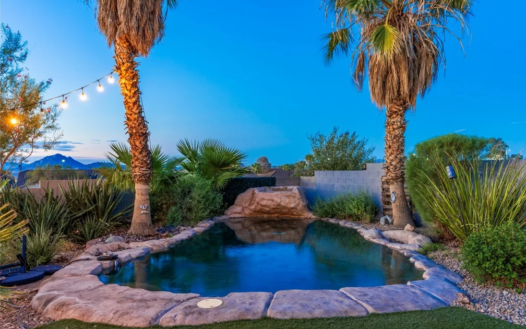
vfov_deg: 43.1
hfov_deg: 64.6
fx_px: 416
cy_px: 170
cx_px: 267
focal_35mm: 29
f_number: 8
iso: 400
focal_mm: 28
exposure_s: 1/10
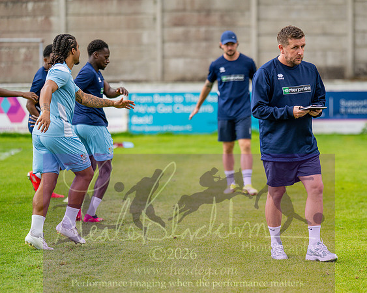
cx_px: 241
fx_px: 1808
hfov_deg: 11.6
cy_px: 146
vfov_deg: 9.3
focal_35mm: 167
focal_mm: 135
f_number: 1.8
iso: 250
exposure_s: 1/1000
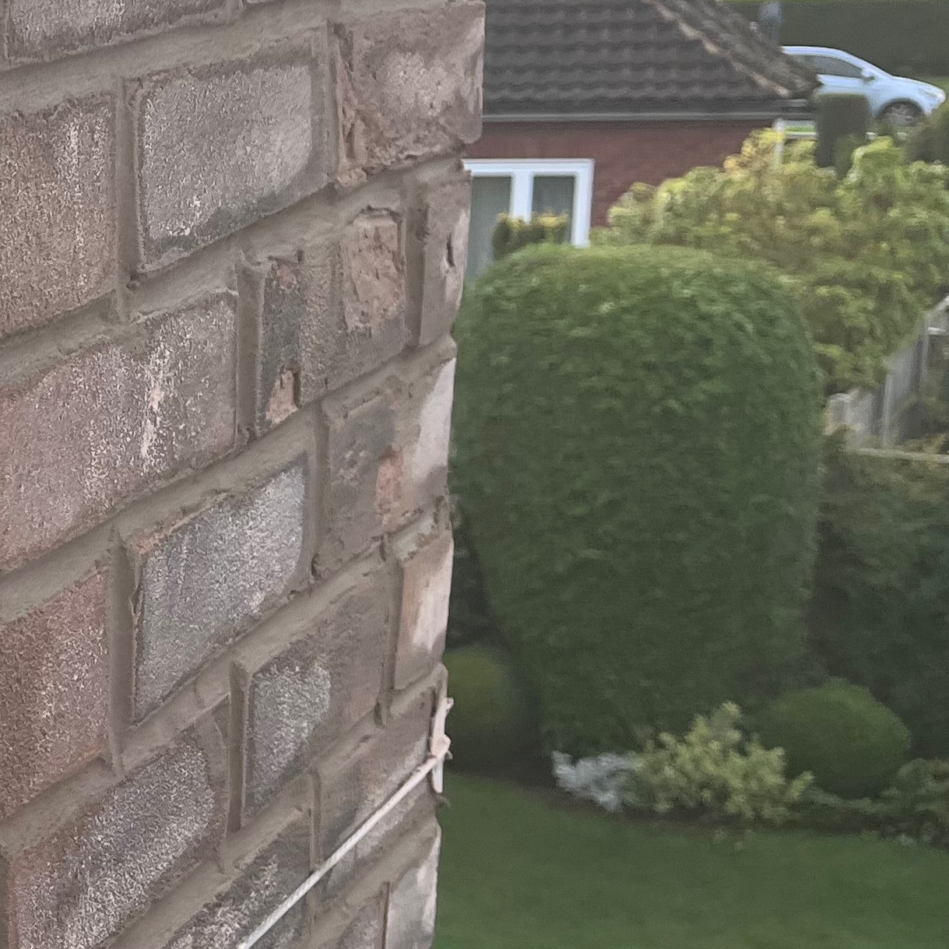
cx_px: -608
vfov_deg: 22.8
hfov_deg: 19.0
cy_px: 450
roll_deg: +1.9
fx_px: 2357
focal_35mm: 76
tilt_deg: -11.1
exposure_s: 1/840
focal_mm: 5.1
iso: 50
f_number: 1.6
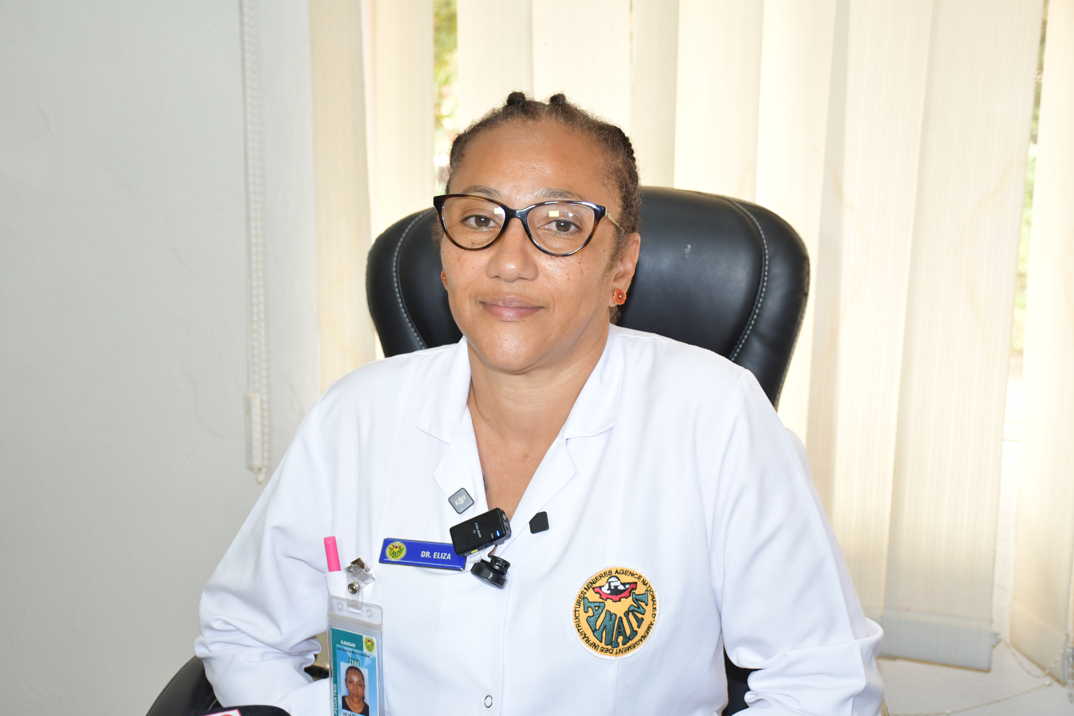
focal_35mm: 52
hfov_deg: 38.2
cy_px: 358
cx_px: 537
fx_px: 1551
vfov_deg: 26.0
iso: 800
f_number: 5
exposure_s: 1/60
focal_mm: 35
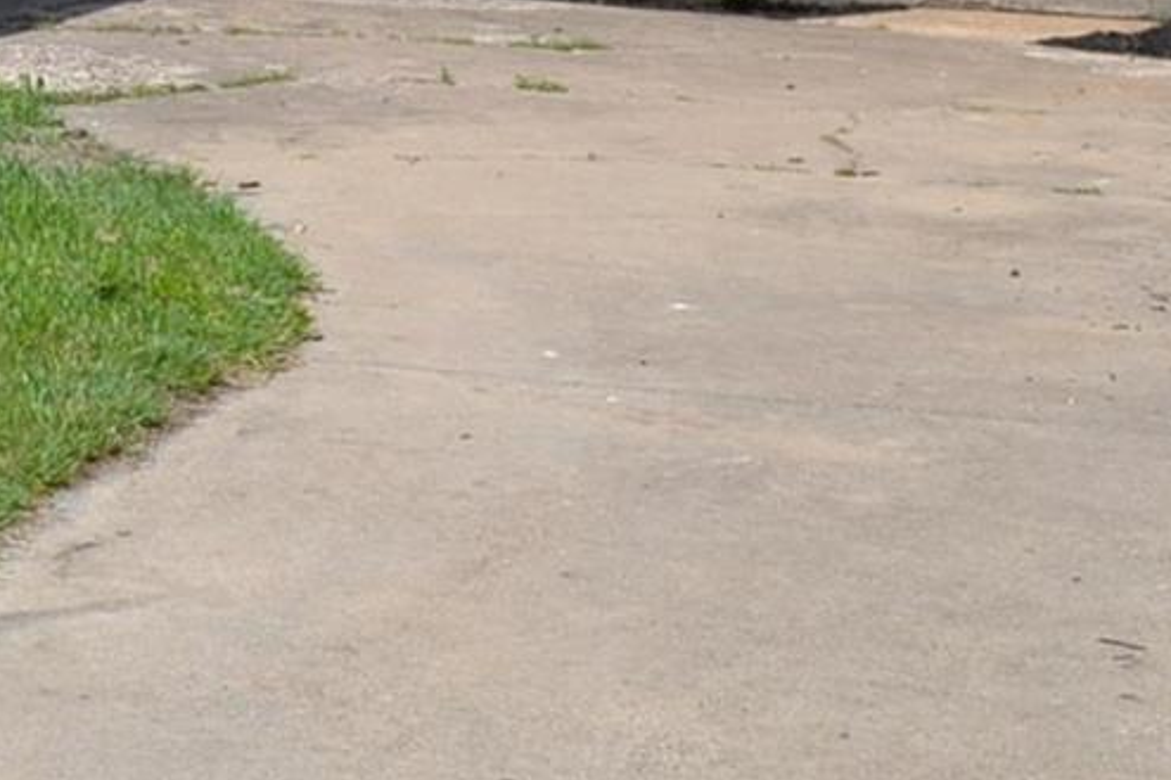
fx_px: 3642
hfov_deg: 17.5
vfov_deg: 11.4
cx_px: -209
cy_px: -592
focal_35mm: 112
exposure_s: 1/250
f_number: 8
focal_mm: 18
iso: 100
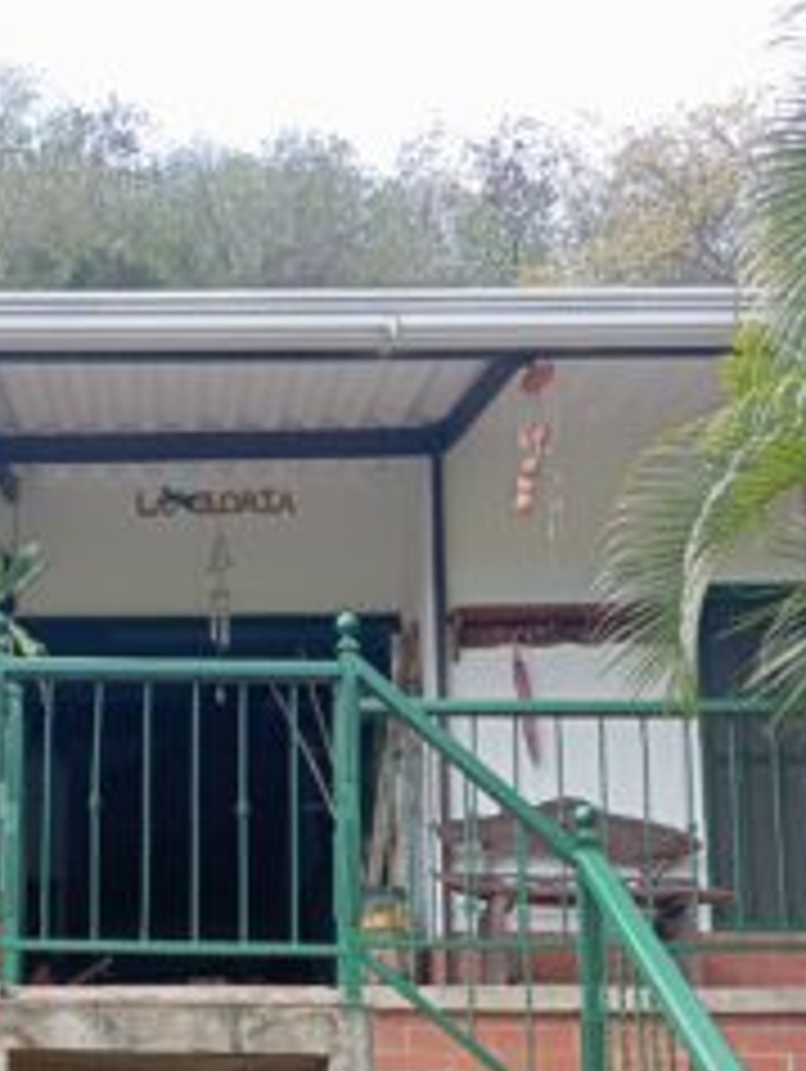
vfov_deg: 34.7
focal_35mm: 53
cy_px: 896
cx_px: 128
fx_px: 1642
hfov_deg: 26.9
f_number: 1.8
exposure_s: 1/221
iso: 53
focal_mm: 4.22
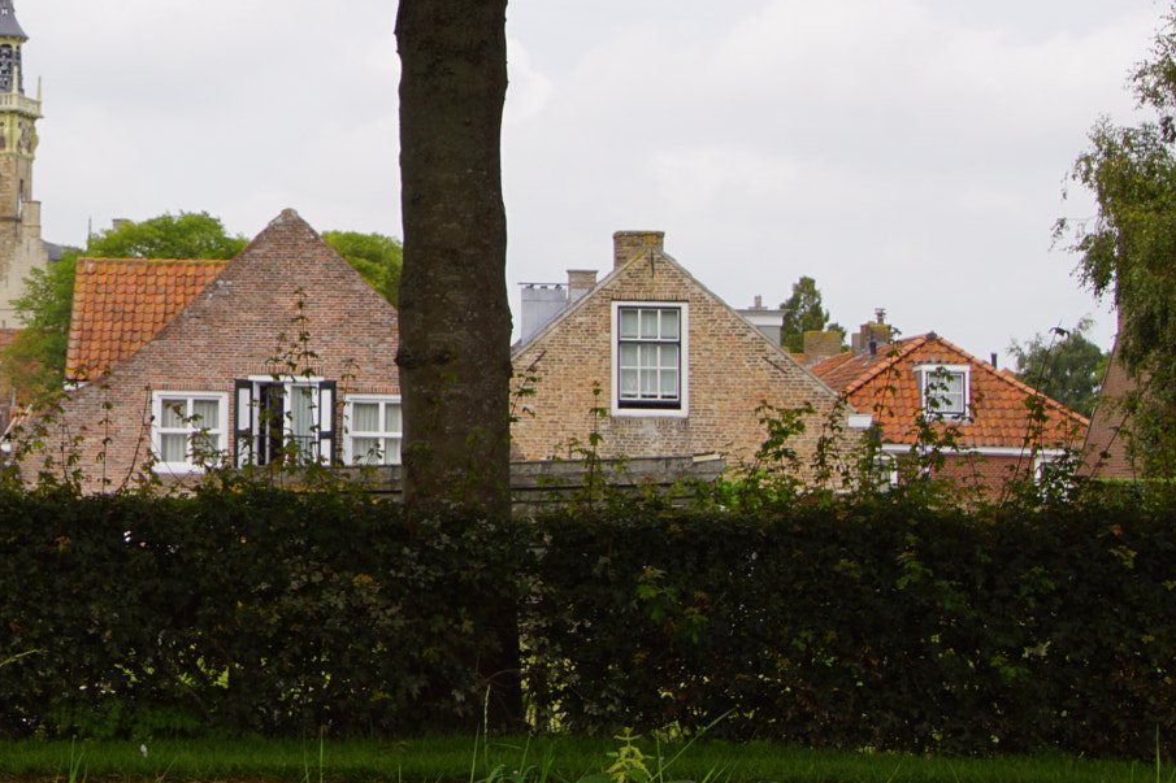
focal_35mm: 95
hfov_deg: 20.7
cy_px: 162
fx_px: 3103
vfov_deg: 14.3
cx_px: -34
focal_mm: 28
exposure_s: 1/80
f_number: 13
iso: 100
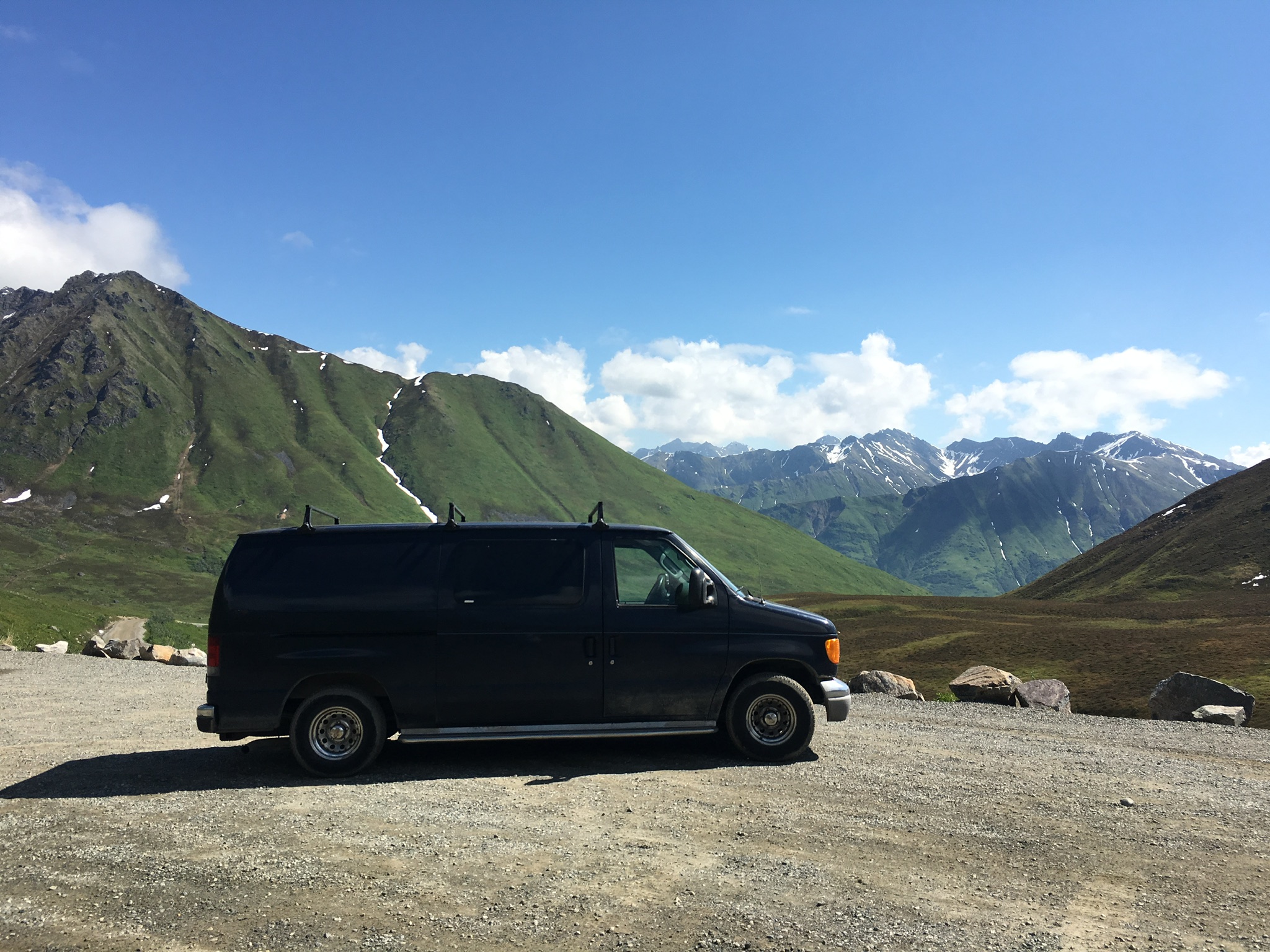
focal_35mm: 29
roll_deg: -3.6
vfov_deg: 48.2
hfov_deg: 61.7
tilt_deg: +1.8
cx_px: 635
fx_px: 1064
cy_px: 476
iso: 25
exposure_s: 1/1972
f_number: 2.2
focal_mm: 4.15
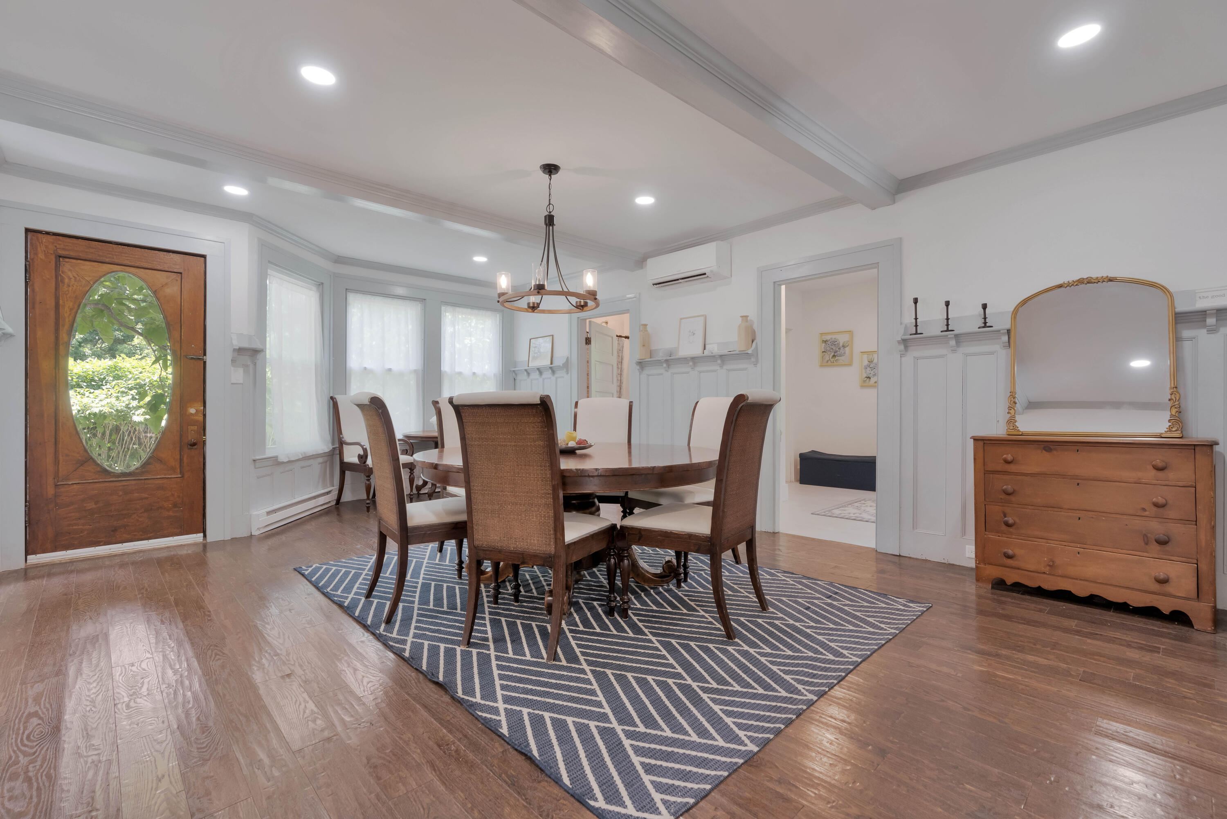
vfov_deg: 73.8
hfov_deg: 96.7
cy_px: 410
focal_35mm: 16
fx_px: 545
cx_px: 614
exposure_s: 1/250
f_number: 8
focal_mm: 16
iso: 800
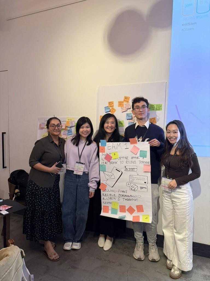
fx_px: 194
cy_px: 140
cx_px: 105
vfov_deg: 71.6
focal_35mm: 24
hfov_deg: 56.8
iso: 250
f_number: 1.78
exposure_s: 1/60
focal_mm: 6.76
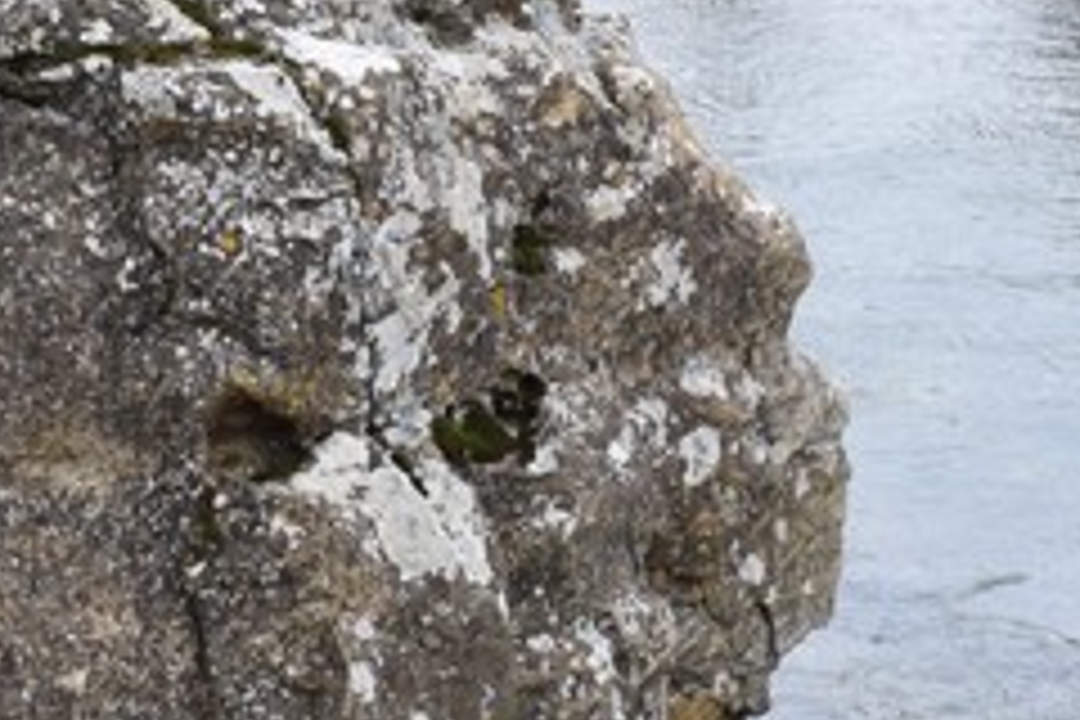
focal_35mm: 198
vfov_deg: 6.9
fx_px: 5943
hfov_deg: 10.4
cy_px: -218
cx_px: 684
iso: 400
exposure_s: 1/200
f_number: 7.1
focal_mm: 31
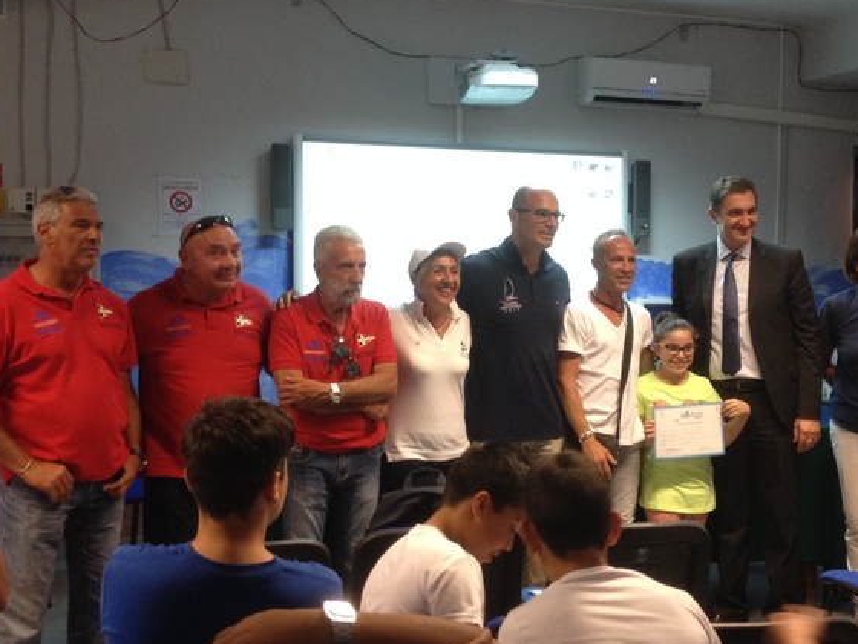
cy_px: 327
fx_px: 1239
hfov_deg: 38.0
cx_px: 519
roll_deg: -0.8
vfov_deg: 29.1
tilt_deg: -6.3
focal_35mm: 50
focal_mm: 4.28
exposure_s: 1/20
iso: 125
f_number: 2.4
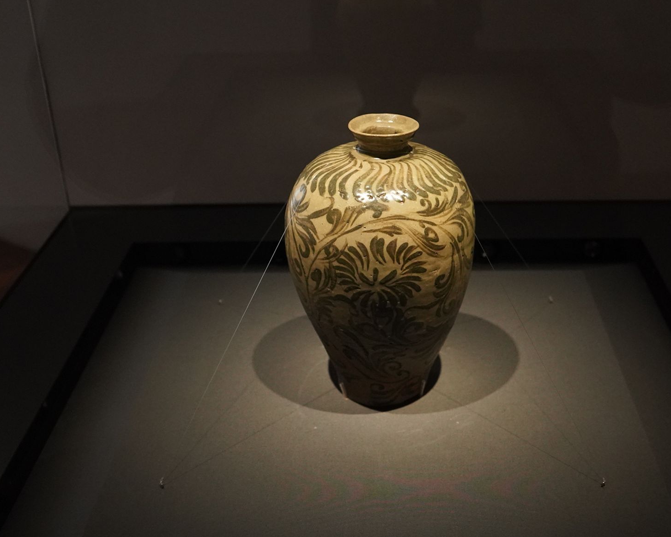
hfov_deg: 56.9
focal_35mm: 31
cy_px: 290
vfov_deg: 47.1
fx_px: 616
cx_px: 384
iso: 3200
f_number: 3.5
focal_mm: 24
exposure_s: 1/80
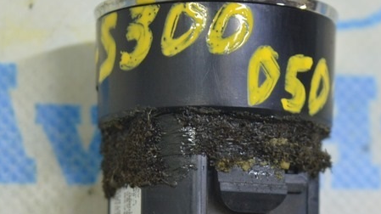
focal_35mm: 172
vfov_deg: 7.0
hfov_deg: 12.5
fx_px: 1737
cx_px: 196
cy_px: 226
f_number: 5.6
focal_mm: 48
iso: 400
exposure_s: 1/20
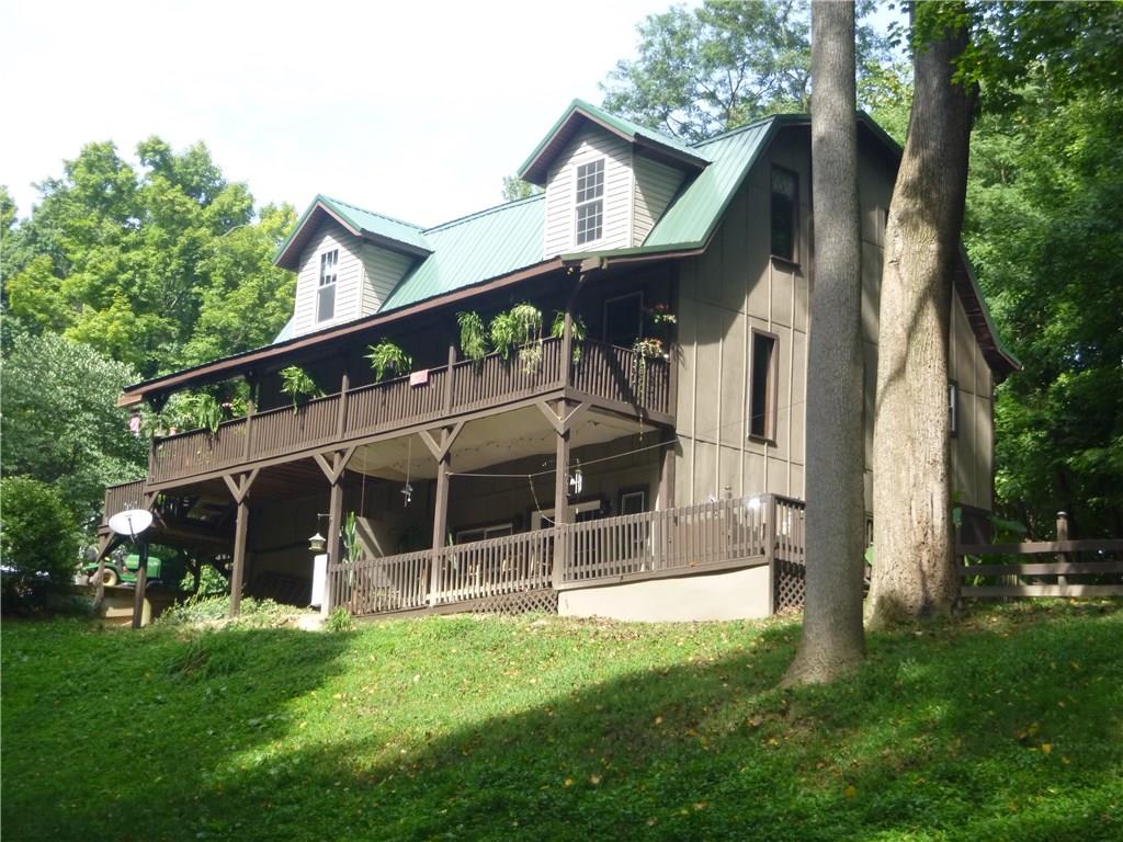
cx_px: 562
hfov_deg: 29.4
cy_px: 421
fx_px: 2141
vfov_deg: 22.3
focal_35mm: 66
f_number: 5.4
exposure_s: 1/100
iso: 160
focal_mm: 11.9
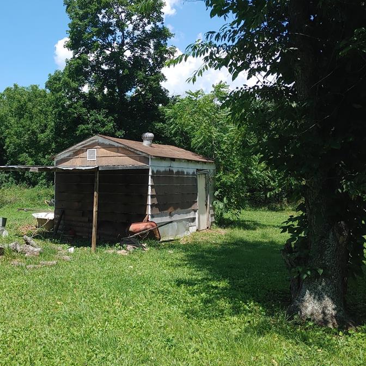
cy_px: 180
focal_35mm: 35
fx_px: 419
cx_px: 113
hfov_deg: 46.3
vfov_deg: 47.2
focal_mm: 4.81
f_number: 1.8
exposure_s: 1/1220
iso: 50
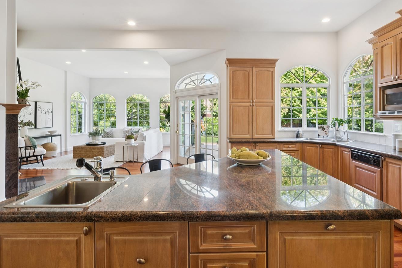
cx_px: 217
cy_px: 117
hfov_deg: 86.7
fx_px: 212
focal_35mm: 19
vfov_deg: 64.3
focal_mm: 14
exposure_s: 1/3.33
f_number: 22
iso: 400
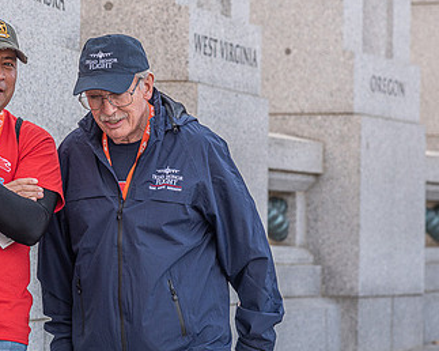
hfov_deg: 10.9
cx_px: 116
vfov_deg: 8.7
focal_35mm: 177
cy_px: 169
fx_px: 2298
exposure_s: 1/500
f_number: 5.6
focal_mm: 105
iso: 500
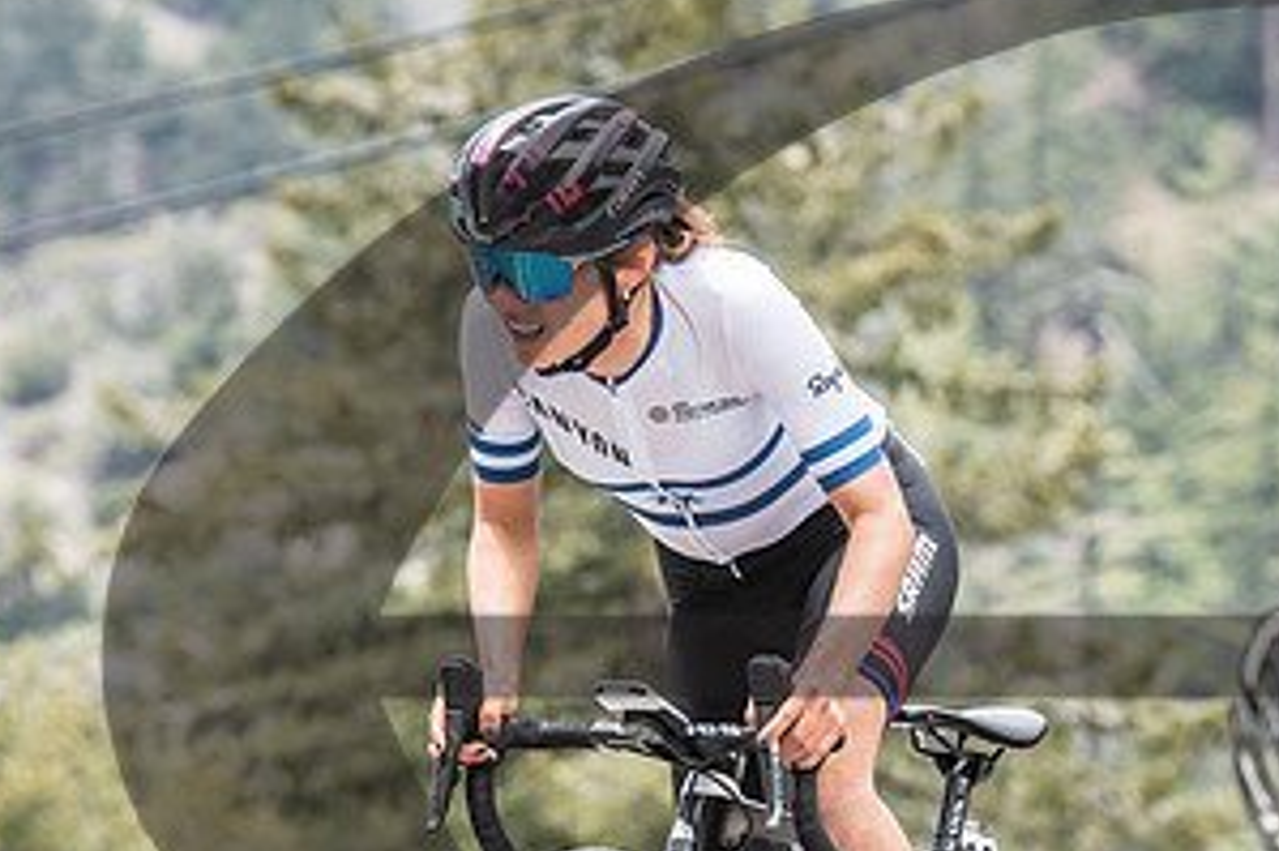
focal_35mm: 322
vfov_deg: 4.3
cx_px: 640
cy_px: 819
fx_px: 11433
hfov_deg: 6.4
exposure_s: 1/1000
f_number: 5.6
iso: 400
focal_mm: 116
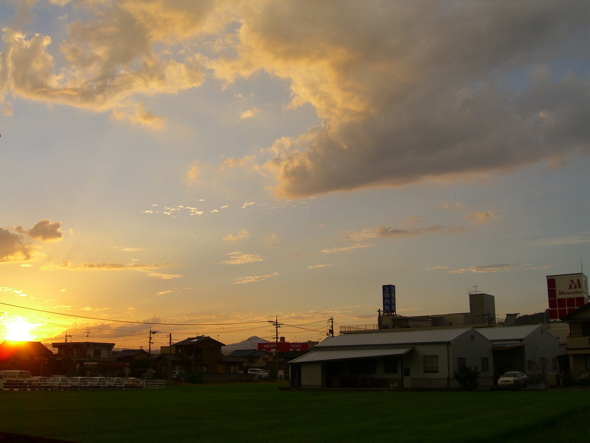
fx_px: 648
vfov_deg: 37.7
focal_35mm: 38
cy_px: 222
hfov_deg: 49.0
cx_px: 295
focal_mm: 7.9
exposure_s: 1/400
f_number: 4
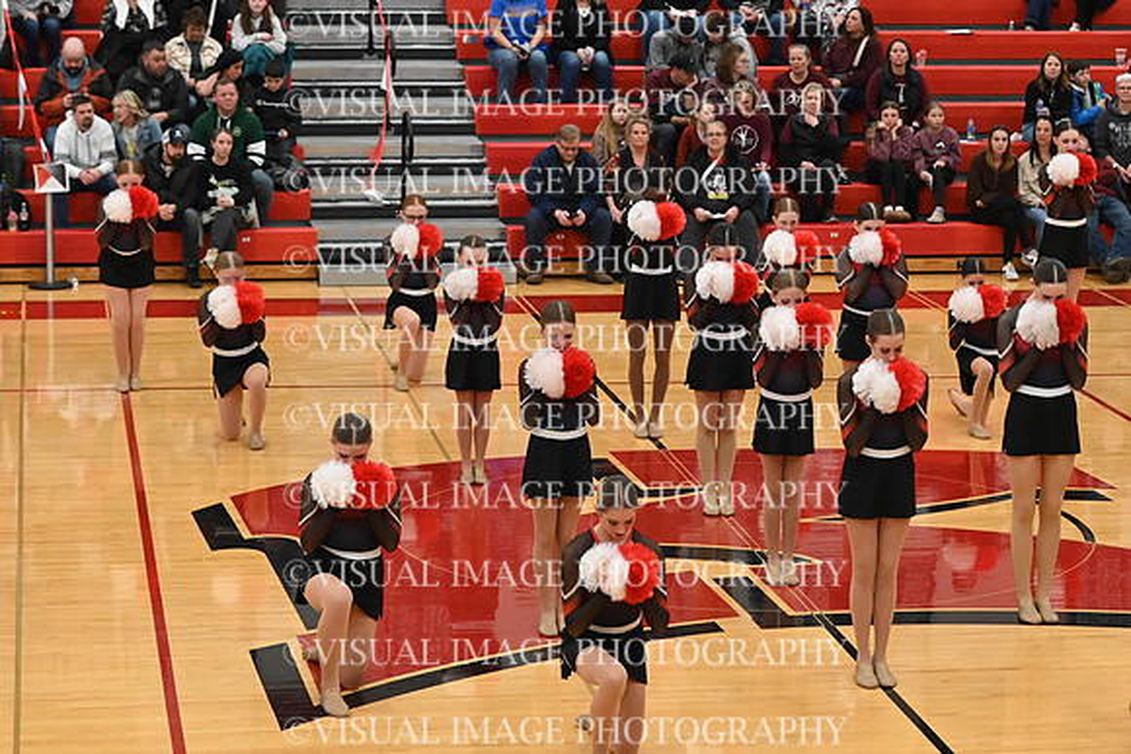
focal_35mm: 105
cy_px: 377
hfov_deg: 19.5
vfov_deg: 13.0
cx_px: 566
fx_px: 3299
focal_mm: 70
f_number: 4
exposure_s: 1/400
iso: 8000
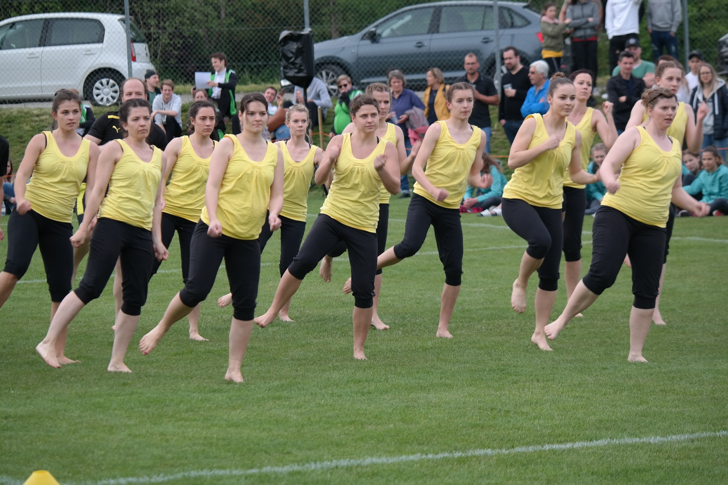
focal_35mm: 200
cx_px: 364
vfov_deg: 6.9
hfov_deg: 10.3
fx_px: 4043
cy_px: 242
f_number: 5
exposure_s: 1/250
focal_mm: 130
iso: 100
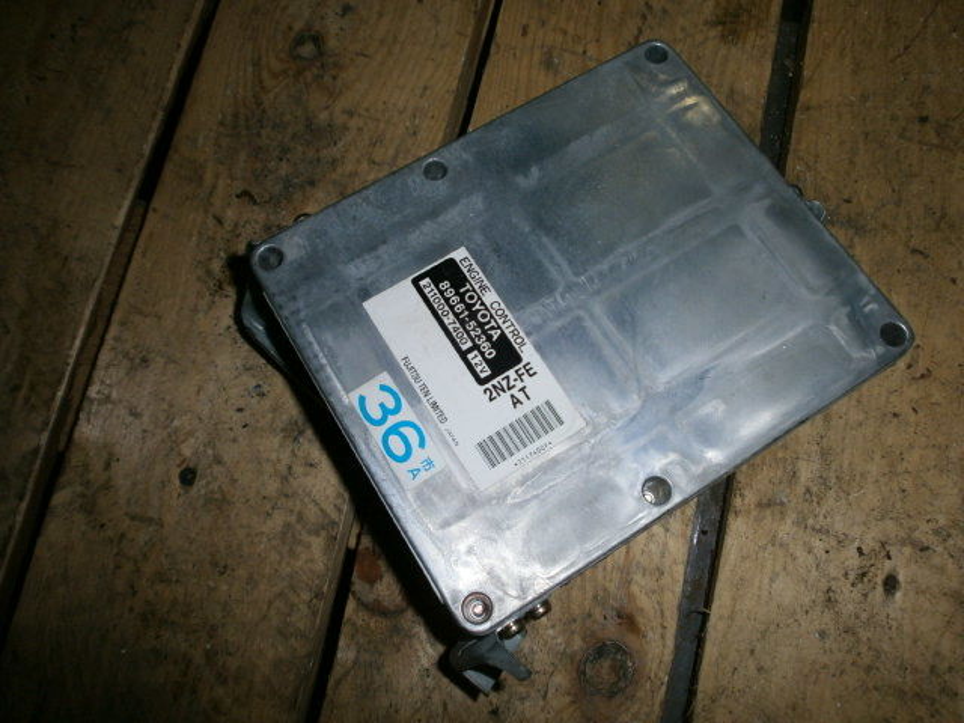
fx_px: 752
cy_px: 362
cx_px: 482
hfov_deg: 65.3
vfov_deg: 51.4
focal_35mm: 27
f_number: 2.9
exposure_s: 1/30
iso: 125
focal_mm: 4.8
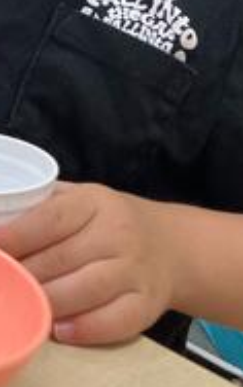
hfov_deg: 14.6
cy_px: -141
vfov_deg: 21.7
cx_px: -107
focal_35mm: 84
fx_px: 887
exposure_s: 1/100
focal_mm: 3.99
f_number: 1.8
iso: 80
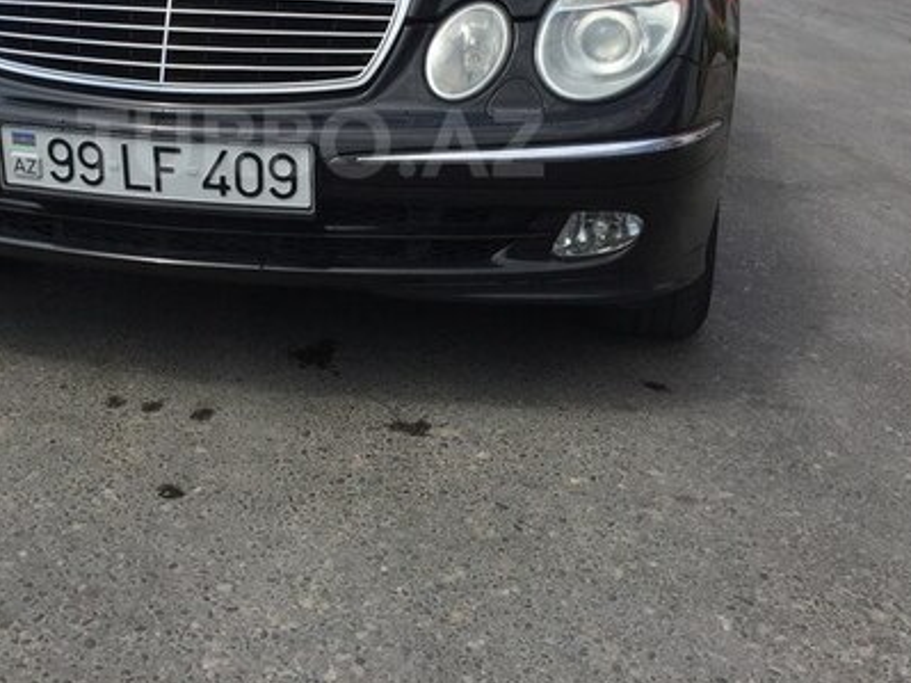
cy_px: 143
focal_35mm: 48
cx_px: 311
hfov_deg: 39.2
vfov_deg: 29.6
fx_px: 1263
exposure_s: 1/2639
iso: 32
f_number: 2.2
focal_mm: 4.15
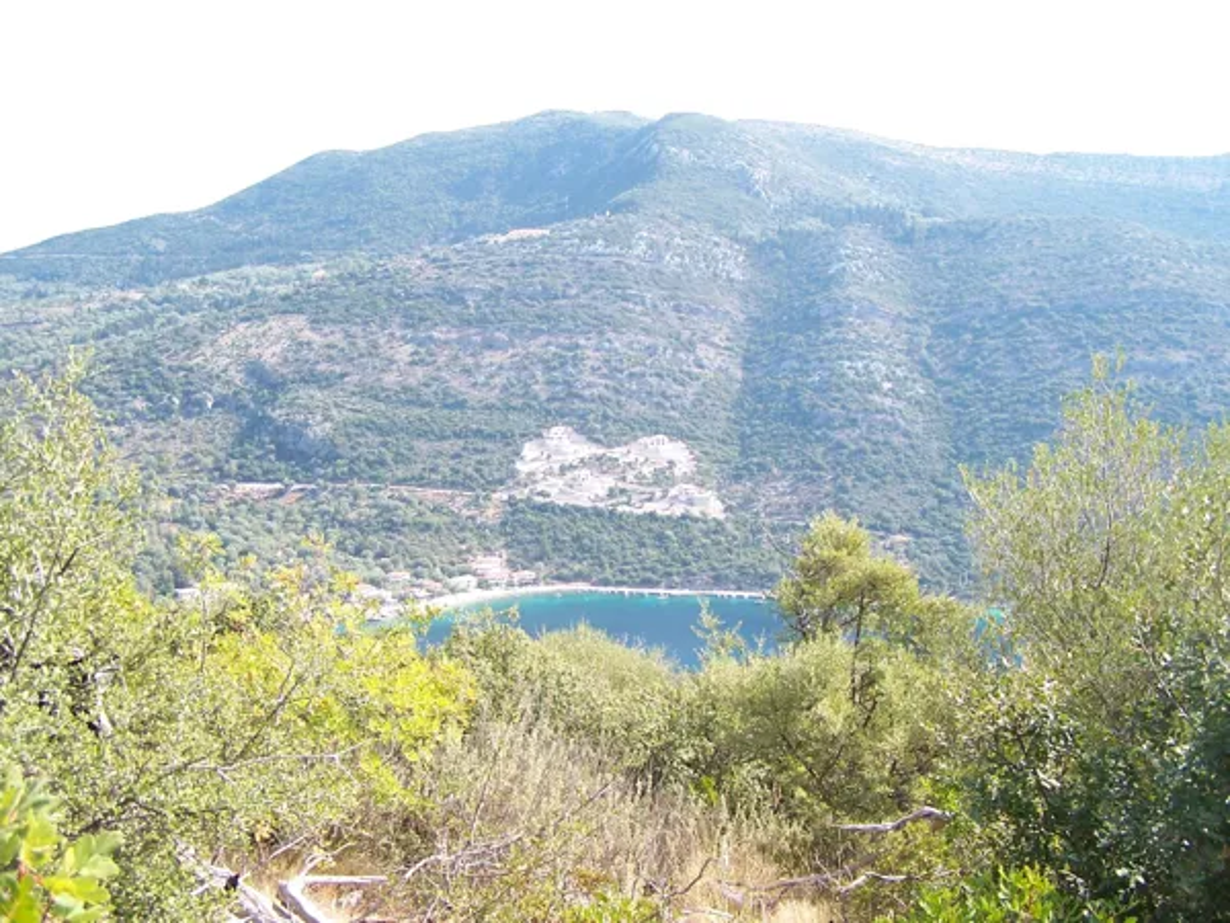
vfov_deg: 37.7
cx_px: 615
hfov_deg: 49.0
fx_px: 1350
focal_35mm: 38
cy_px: 462
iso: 80
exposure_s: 1/320
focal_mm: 6.3
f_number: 2.8
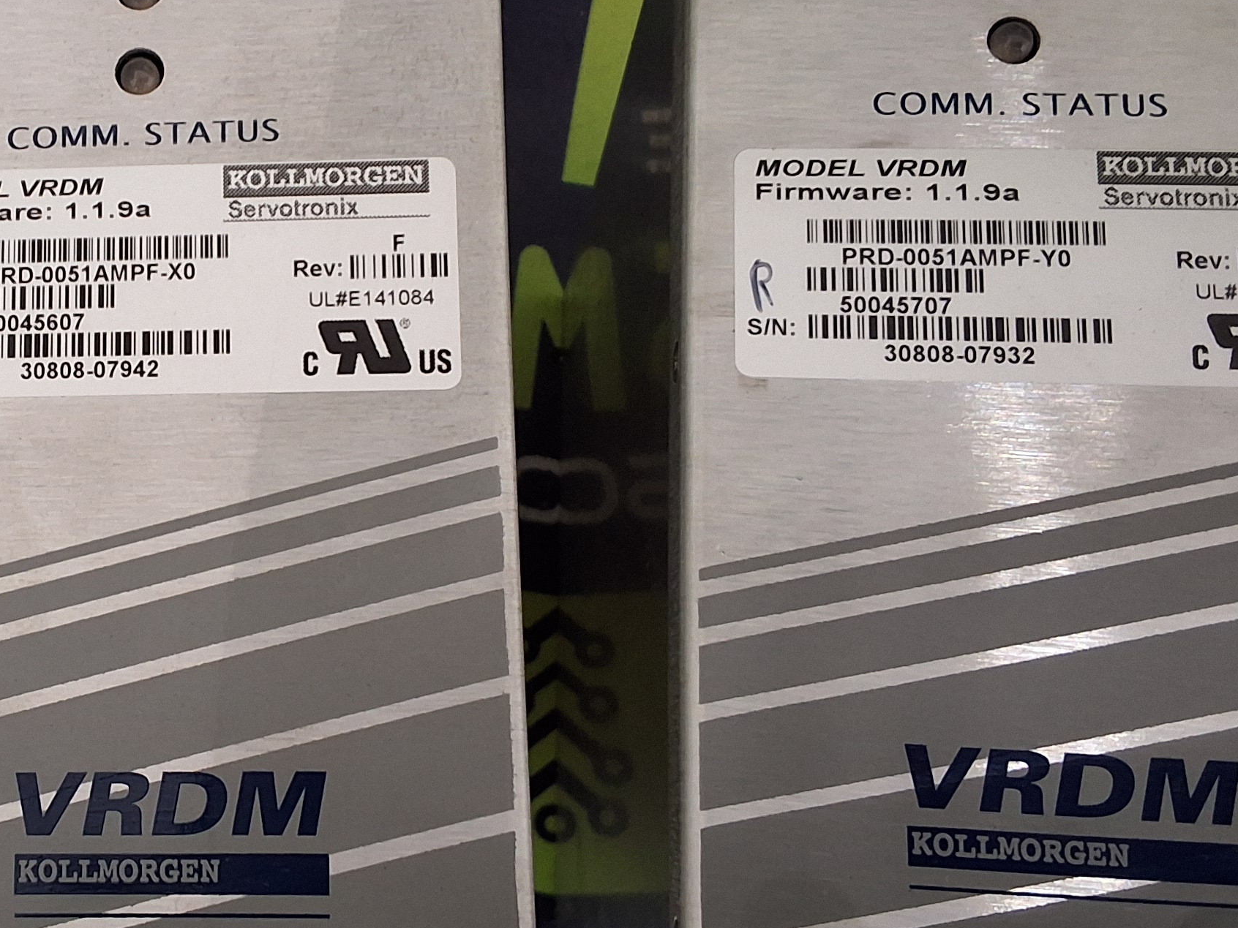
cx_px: 186
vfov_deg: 27.0
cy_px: 395
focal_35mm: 54
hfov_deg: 34.1
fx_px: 1931
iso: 250
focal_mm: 2.91
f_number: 1.9
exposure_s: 1/30
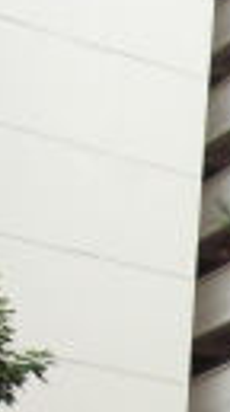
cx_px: 671
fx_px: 1876
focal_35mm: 172
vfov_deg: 12.4
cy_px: 383
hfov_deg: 6.5
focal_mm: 6.2
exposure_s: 1/250
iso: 80
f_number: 2.8
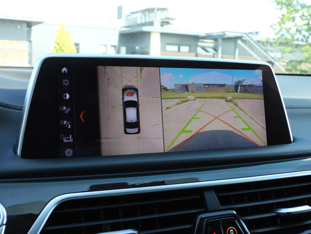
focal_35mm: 44
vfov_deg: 32.9
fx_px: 395
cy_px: 117
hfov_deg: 42.9
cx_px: 156
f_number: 3.2
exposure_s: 1/125
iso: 100
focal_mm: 7.9
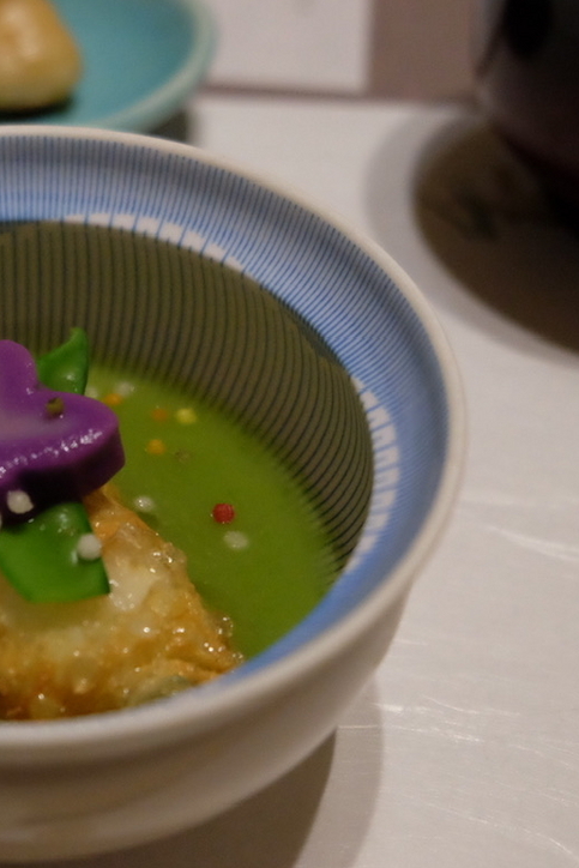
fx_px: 1519
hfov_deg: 20.4
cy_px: 459
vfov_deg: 31.9
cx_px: -83
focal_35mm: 63
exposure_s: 1/160
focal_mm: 25.4
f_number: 3.2
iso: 4000
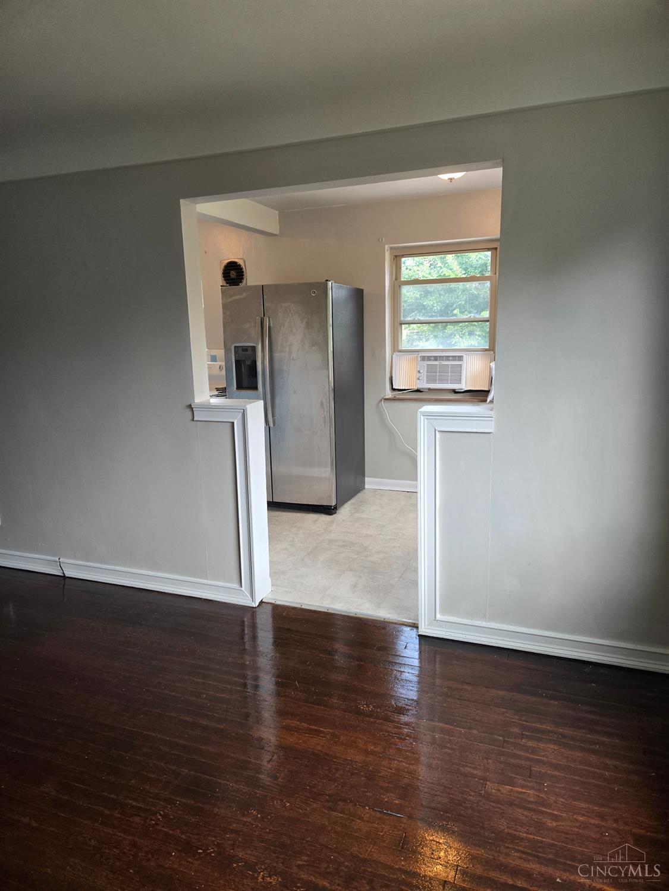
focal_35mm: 23
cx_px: 334
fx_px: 593
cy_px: 446
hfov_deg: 58.9
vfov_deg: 73.9
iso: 200
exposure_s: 1/180
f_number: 1.8
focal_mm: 5.4
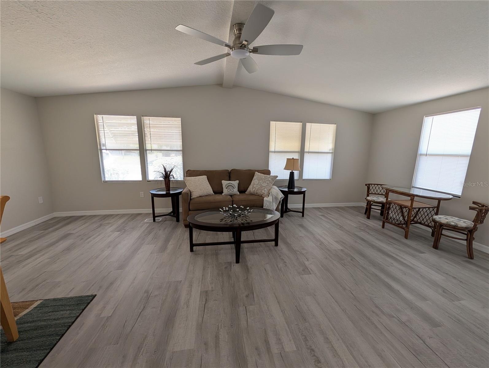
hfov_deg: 110.5
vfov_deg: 94.6
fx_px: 170
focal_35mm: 12
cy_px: 184
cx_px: 244
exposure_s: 1/120
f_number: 1.7
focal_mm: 2.02
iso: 69
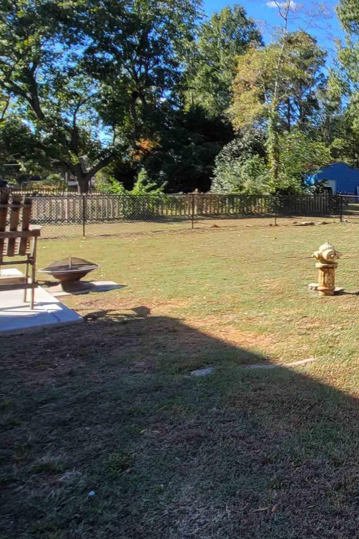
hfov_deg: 32.2
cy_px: 214
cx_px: 465
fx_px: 464
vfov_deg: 59.8
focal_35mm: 31
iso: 64
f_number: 2.2
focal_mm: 2.2
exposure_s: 1/934
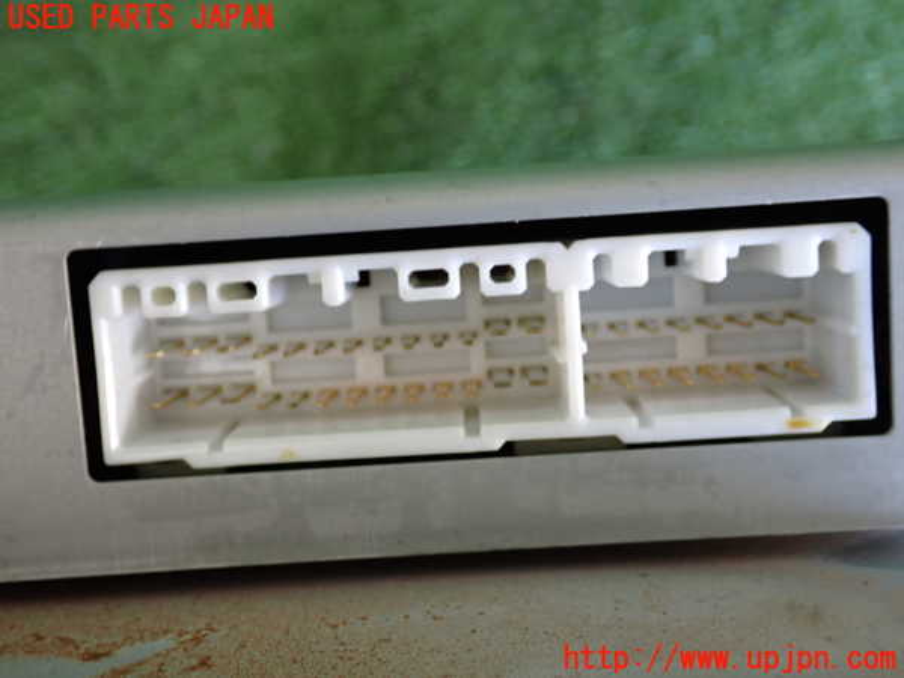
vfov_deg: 30.9
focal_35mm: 47
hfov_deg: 40.4
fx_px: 1227
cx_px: 452
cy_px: 339
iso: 320
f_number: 3.1
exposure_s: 1/50
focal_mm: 8.4
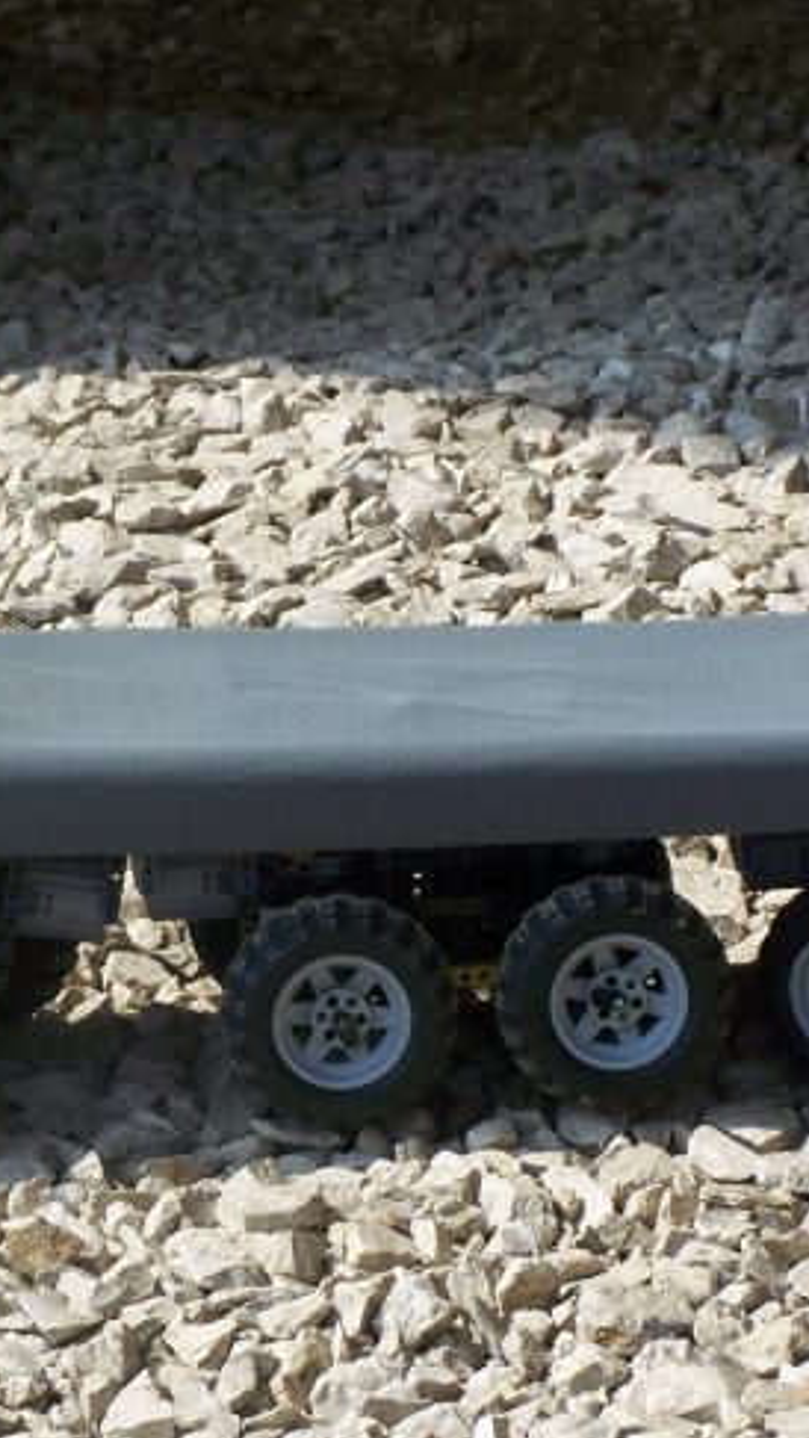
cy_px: 788
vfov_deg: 10.3
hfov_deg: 5.8
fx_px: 7969
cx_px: 242
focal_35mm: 209
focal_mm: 19.4
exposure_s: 1/640
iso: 80
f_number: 4.5
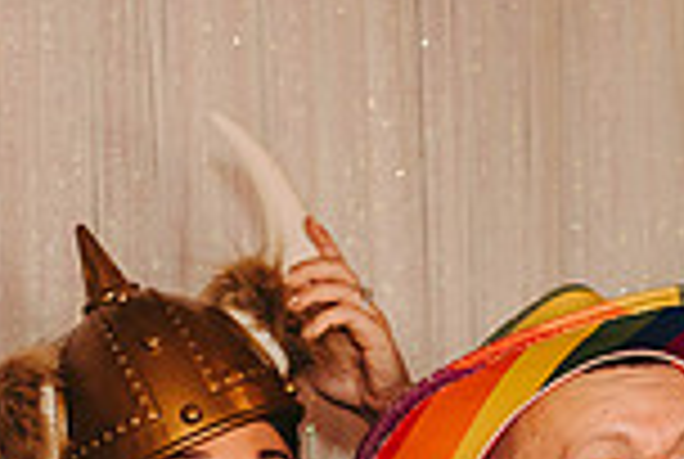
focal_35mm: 137
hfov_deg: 14.9
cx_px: 166
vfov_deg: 9.6
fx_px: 2608
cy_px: 812
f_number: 2.8
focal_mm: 36
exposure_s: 1/125
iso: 1250
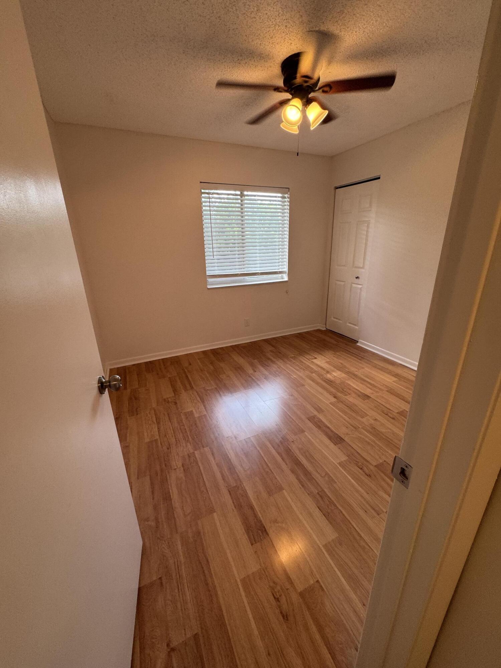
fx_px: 270
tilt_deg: -18.5
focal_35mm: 14
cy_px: 334
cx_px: 250
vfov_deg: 102.1
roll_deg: +2.8
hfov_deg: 85.7
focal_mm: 2.22
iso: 125
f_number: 2.2
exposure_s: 1/120
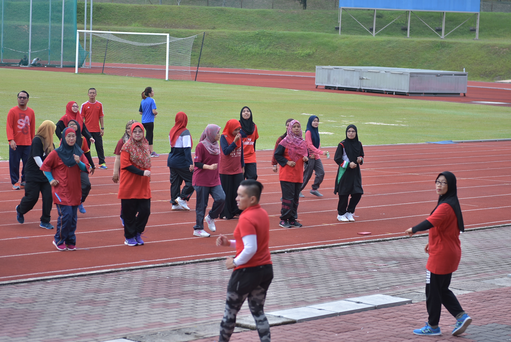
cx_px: 256
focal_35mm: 105
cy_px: 171
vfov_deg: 13.1
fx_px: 1492
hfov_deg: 19.4
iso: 100
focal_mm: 70
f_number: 2.8
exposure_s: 1/200
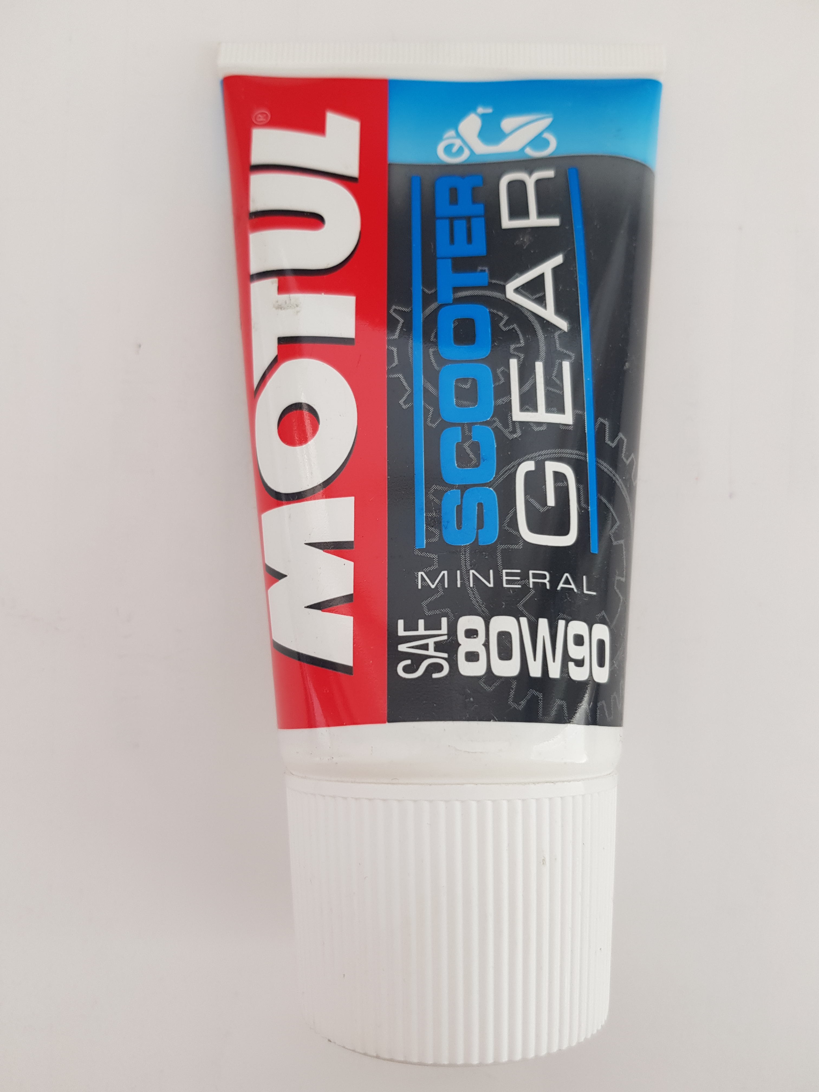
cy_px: 546
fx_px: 820
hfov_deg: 53.1
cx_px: 410
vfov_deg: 67.3
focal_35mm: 26
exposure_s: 1/50
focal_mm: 4.2
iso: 80
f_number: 1.7
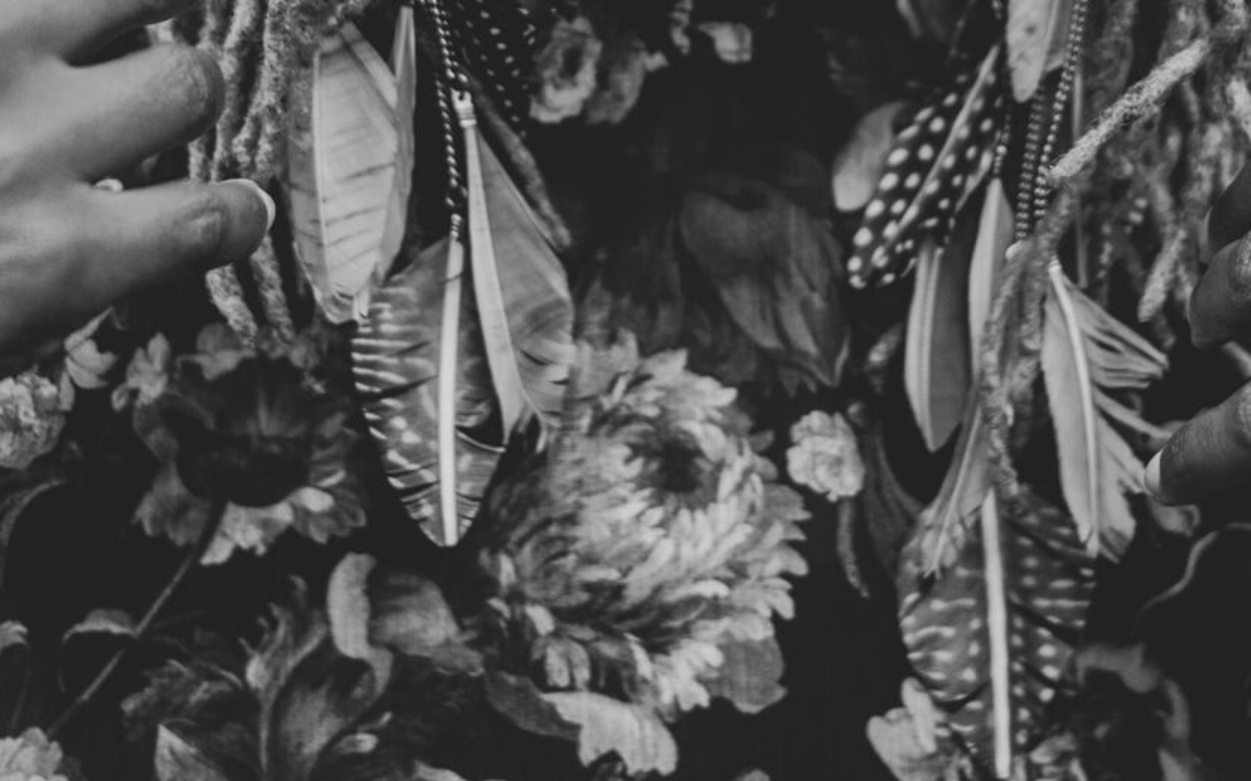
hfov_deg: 13.4
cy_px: -385
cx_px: 735
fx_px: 5318
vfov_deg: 8.2
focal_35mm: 156
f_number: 2.2
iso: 400
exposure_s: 1/1600
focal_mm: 50
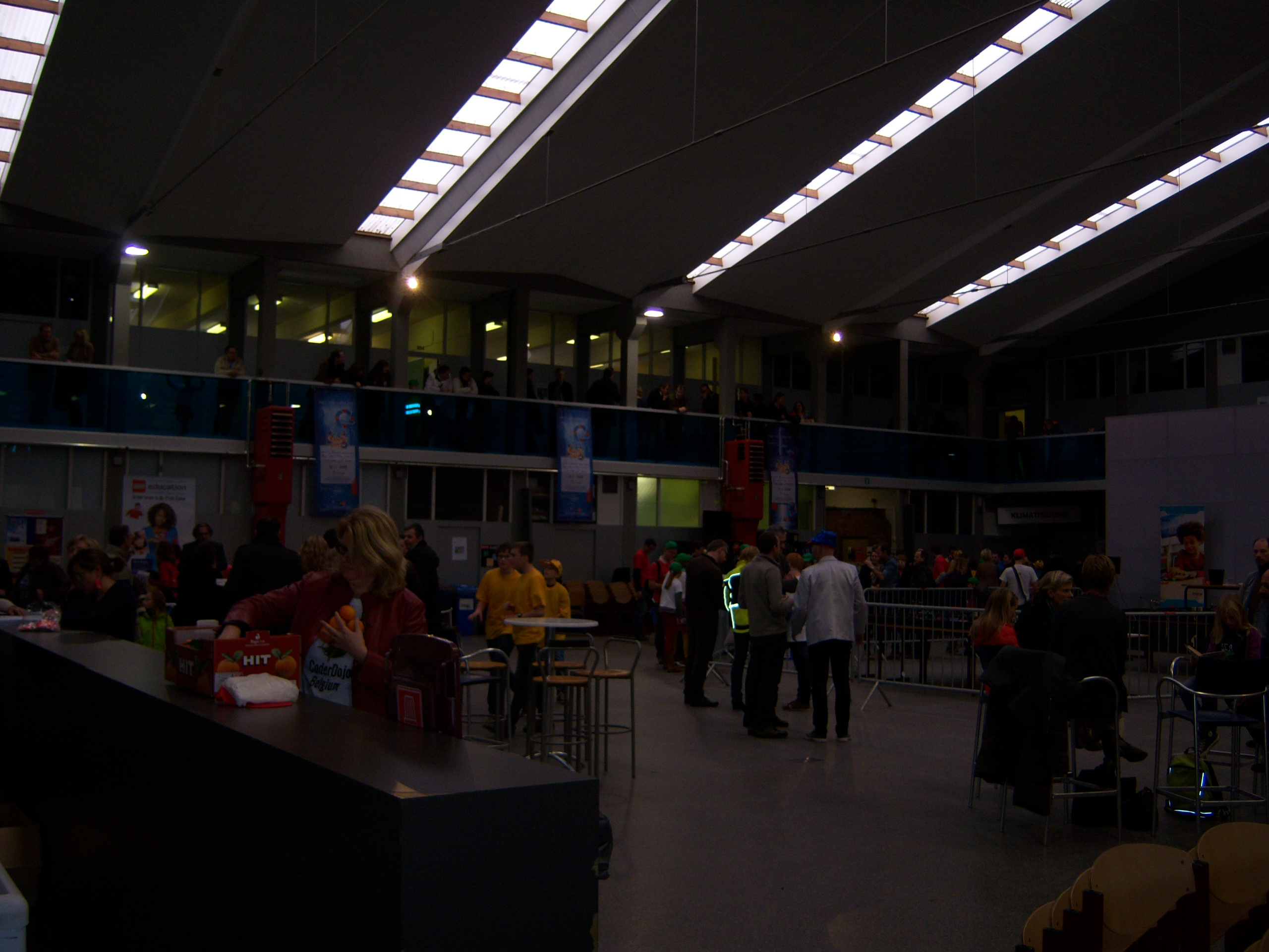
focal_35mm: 36
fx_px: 1320
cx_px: 634
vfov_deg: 39.7
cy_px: 476
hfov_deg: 51.4
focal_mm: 7.5
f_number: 2.8
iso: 80
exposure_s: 1/60
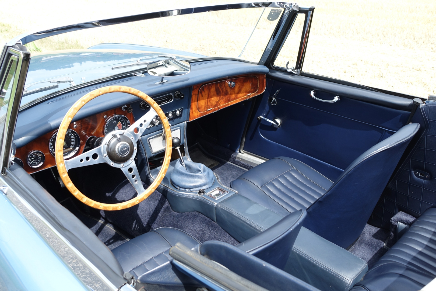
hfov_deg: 57.2
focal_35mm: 33
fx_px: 400
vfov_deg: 40.0
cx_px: 218
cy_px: 146
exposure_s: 1/320
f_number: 4
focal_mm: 12.06
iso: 125
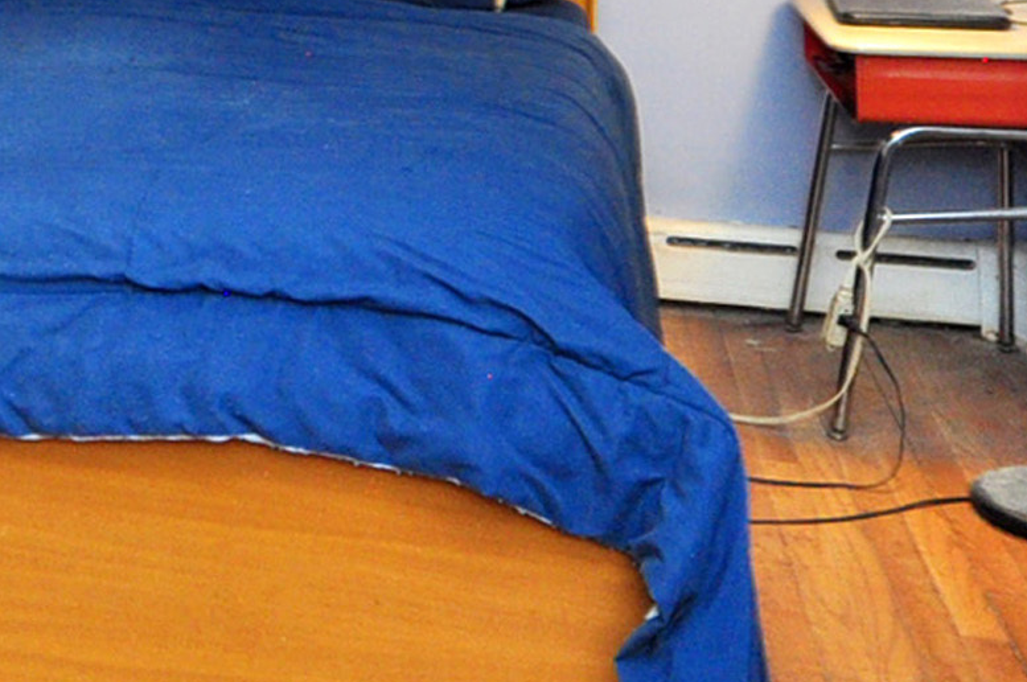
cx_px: -8
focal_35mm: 56
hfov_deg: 32.7
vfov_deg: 22.2
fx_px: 1596
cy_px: -141
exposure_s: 1/20
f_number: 8
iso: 800
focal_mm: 10
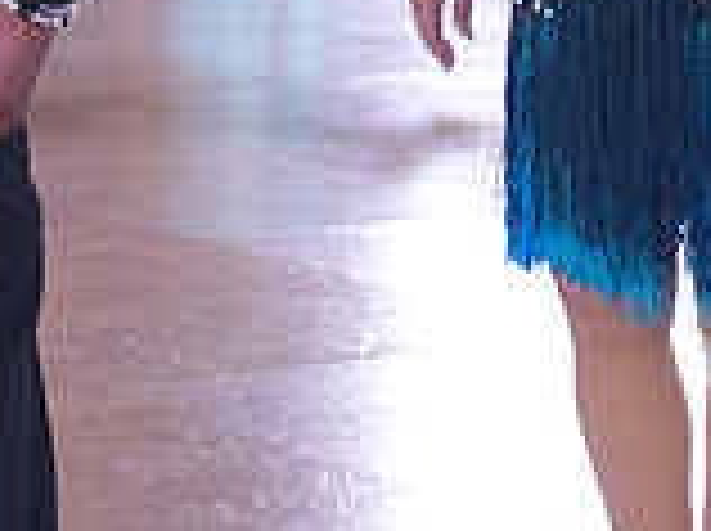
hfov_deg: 11.2
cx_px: 223
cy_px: -202
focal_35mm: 177
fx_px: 3630
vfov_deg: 8.2
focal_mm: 50
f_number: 4
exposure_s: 1/400
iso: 1250
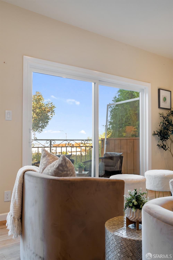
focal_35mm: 32
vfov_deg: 58.7
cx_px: 86
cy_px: 130
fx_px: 231
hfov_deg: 41.1
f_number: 8
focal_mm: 32
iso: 400
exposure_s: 1/13
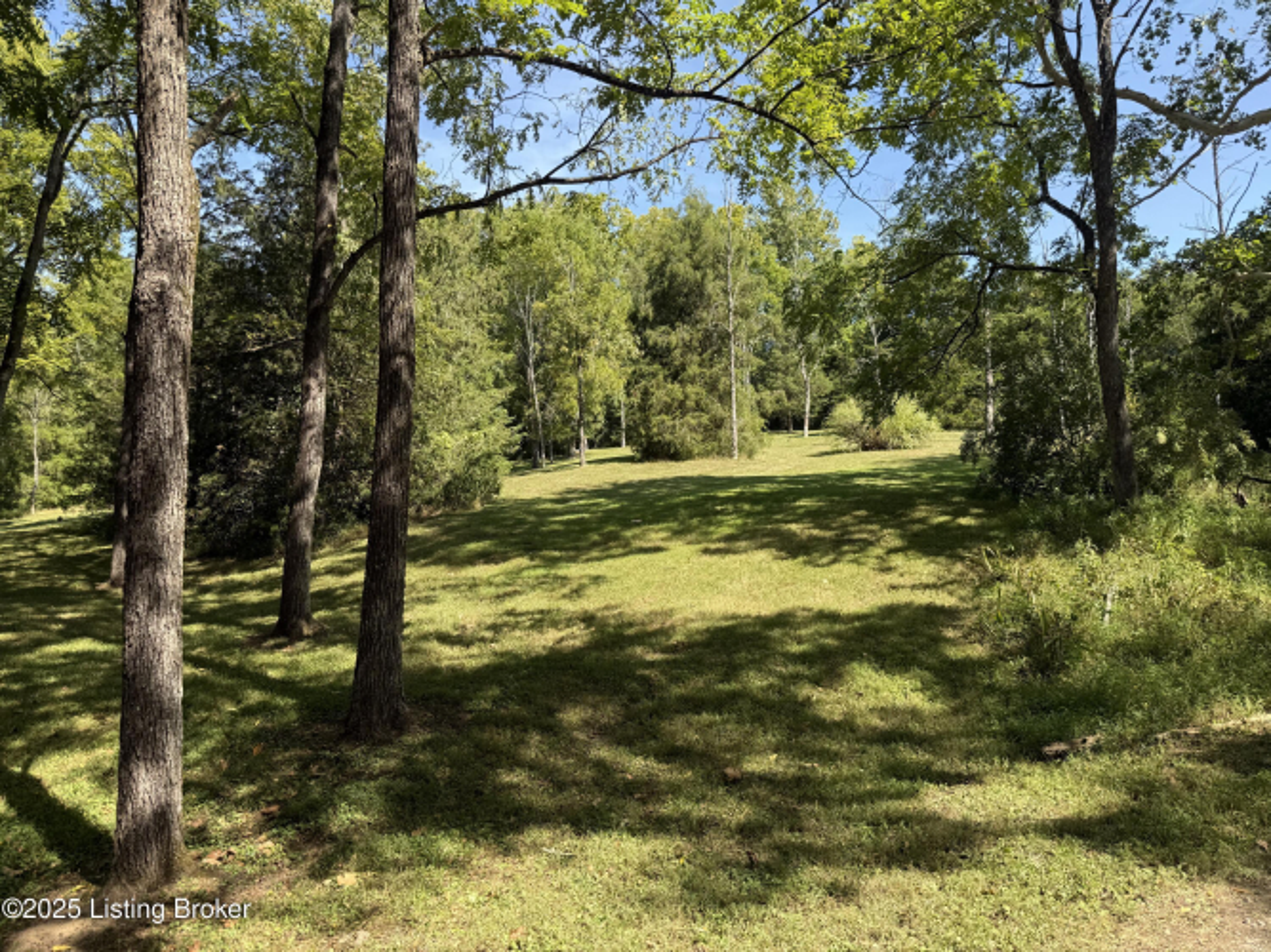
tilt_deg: +1.9
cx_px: 636
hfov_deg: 71.6
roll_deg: -1.0
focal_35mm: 24
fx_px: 881
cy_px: 476
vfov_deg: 56.8
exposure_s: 1/1005
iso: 80
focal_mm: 6.76
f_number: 1.78
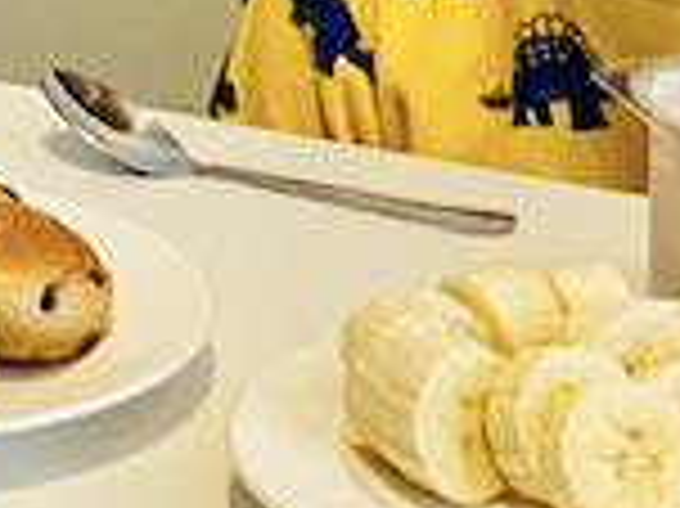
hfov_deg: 5.6
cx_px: -207
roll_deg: -0.6
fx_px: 6909
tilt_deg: -14.2
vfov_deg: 4.2
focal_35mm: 352
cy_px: -450
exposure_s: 1/50
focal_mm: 6
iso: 100
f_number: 2
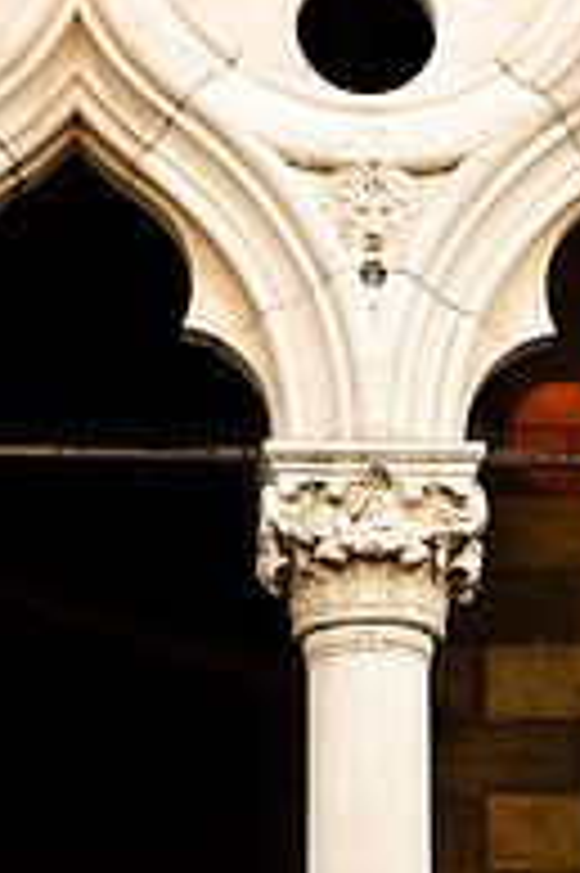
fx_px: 7577
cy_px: 531
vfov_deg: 6.6
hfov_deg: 4.4
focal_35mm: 313
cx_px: 663
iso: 640
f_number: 9
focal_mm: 135
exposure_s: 1/50
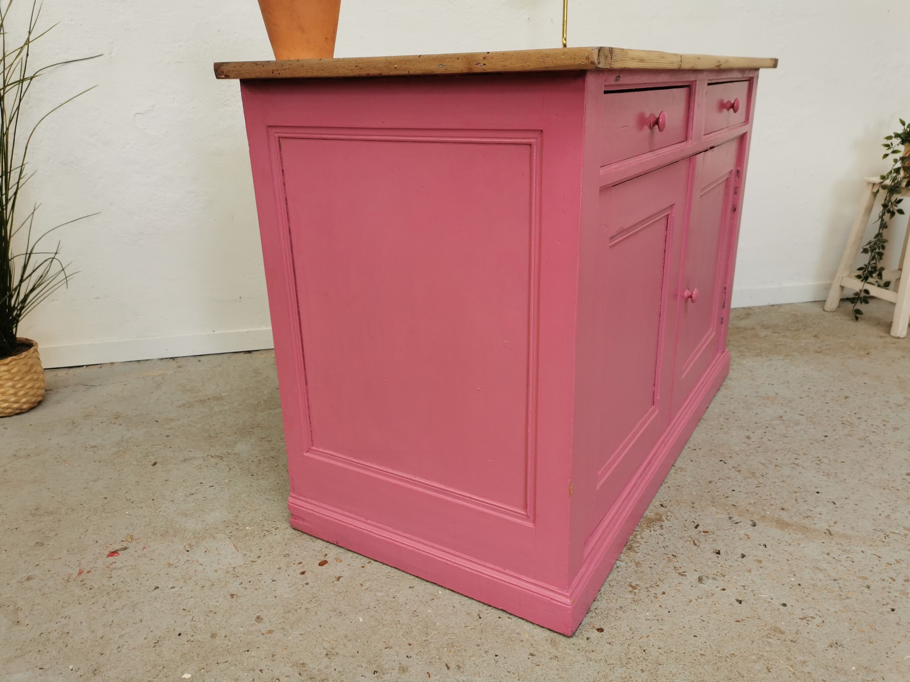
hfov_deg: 65.3
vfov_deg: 51.4
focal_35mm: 27
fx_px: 710
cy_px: 341
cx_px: 455
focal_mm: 5.58
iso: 80
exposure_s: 1/100
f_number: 1.8
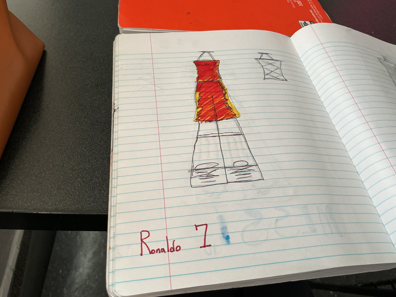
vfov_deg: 48.2
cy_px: 148
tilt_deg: -53.2
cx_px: 198
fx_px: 332
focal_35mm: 29
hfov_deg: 61.7
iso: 50
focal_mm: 3
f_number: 1.8
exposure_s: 1/50
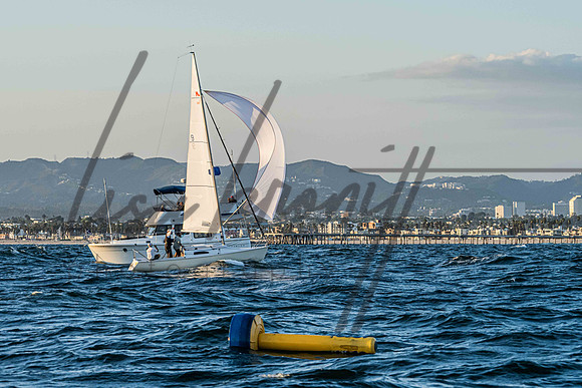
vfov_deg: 8.3
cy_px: 144
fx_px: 2659
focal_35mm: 164
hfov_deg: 12.5
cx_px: 290
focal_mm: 120
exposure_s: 1/800
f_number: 8
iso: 640
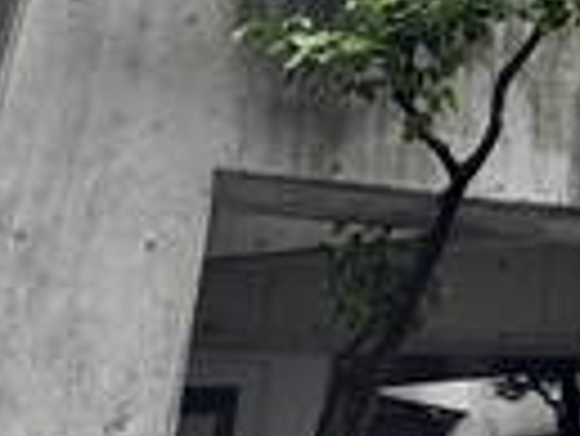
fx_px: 1090
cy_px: -175
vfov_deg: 20.2
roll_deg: +4.7
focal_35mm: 65
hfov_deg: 27.0
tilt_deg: +33.4
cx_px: 661
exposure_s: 1/321
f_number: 2.2
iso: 40
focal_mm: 2.22
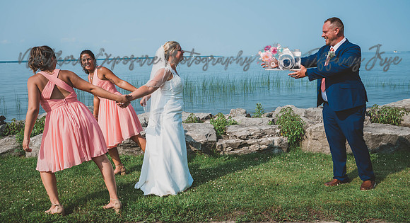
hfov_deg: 53.5
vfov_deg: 30.6
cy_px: 102
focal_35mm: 38
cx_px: 205
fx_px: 406
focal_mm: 34
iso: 100
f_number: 8
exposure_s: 1/400
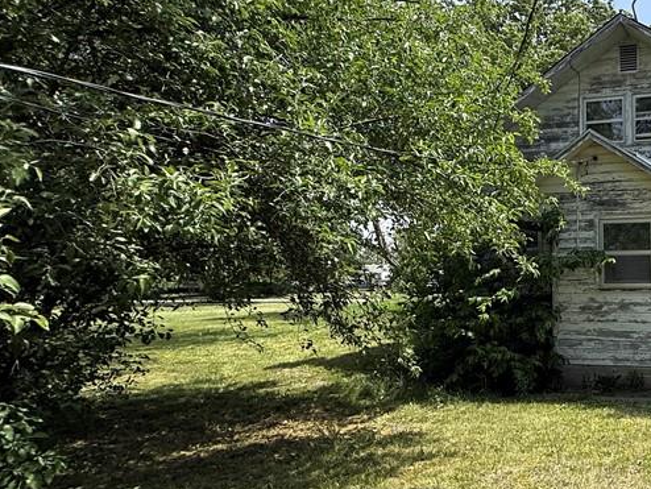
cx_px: 623
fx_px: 546
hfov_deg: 51.7
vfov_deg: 48.2
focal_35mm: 29
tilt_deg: +2.5
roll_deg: +2.6
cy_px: 262
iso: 50
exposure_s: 1/779
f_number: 2.2
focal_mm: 2.22
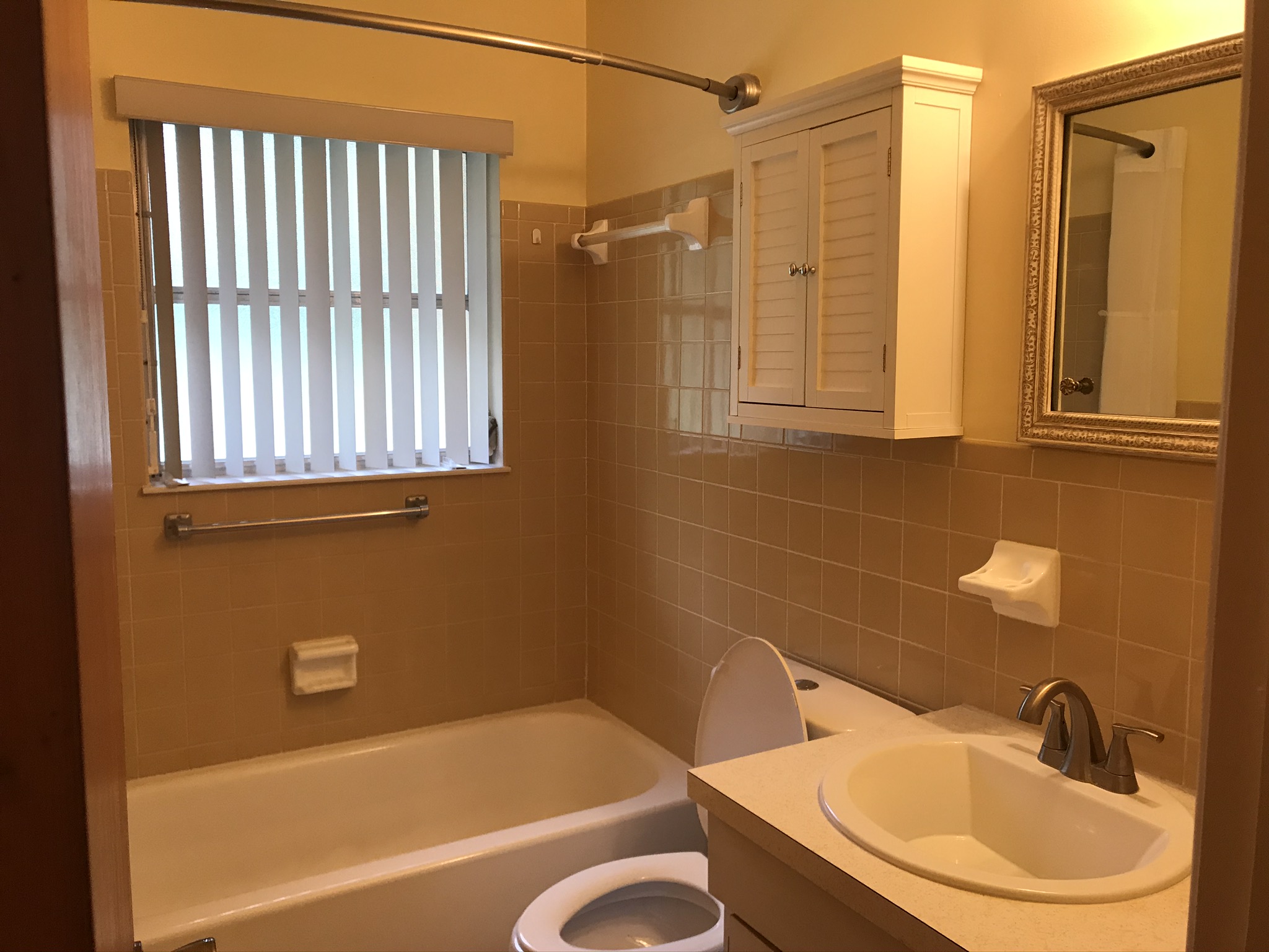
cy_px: 476
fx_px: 1026
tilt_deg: -6.8
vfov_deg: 49.7
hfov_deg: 63.4
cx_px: 634
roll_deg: +0.5
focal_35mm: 28
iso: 32
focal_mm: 3.99
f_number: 1.8
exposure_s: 1/30
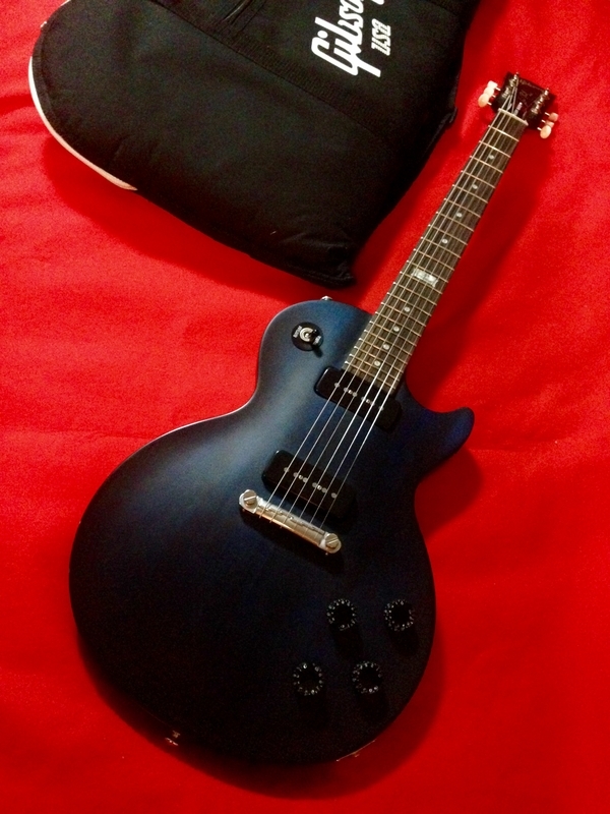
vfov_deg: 55.4
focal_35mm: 33
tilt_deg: -57.1
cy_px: 407
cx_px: 305
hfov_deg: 42.9
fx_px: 775
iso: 800
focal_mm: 4.12
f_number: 2.4
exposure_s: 1/15
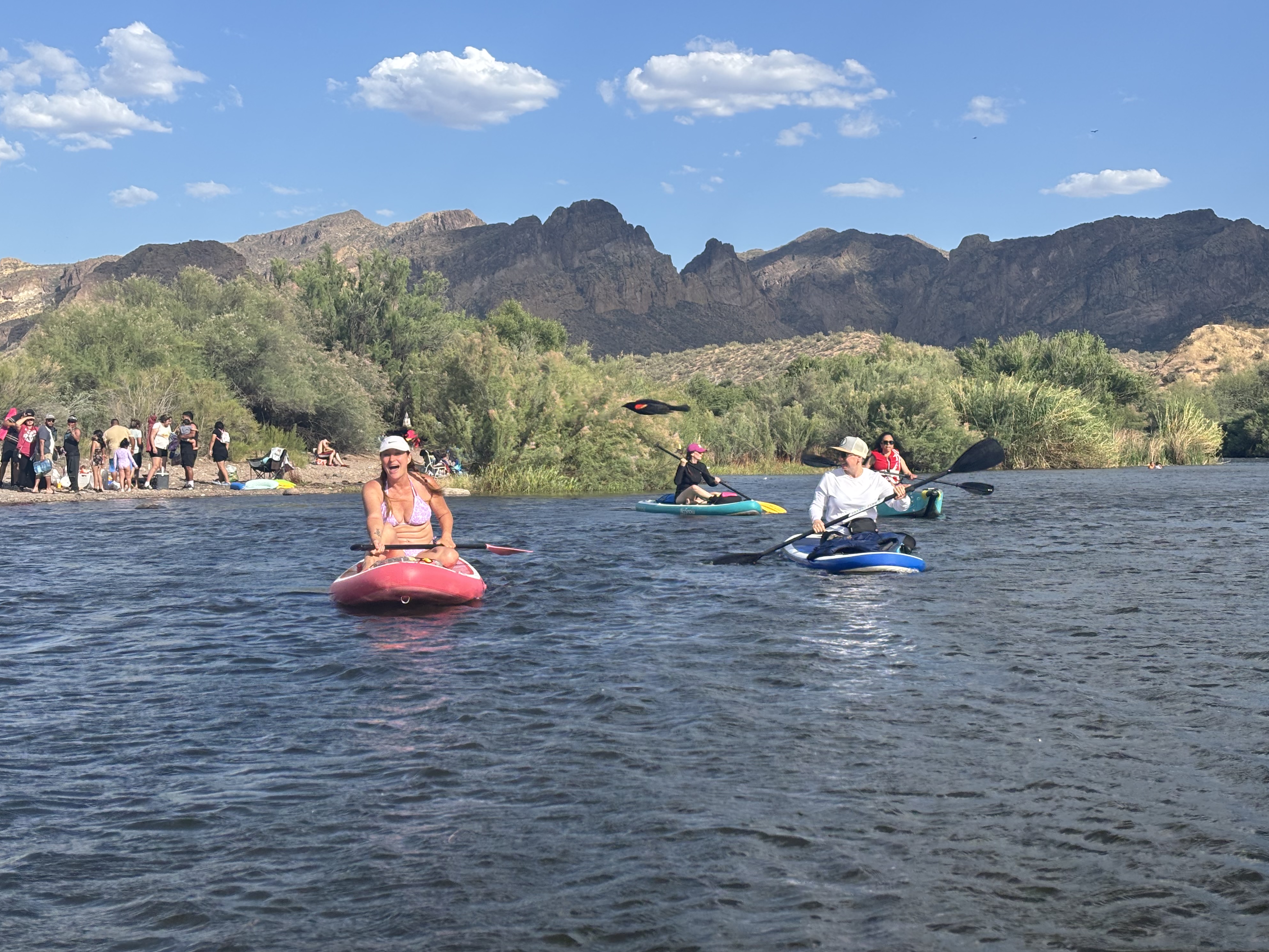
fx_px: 1943
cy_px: 483
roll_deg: +0.9
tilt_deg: +0.1
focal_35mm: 53
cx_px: 635
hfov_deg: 36.2
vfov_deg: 27.5
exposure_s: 1/2451
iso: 40
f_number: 1.6
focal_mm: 5.96
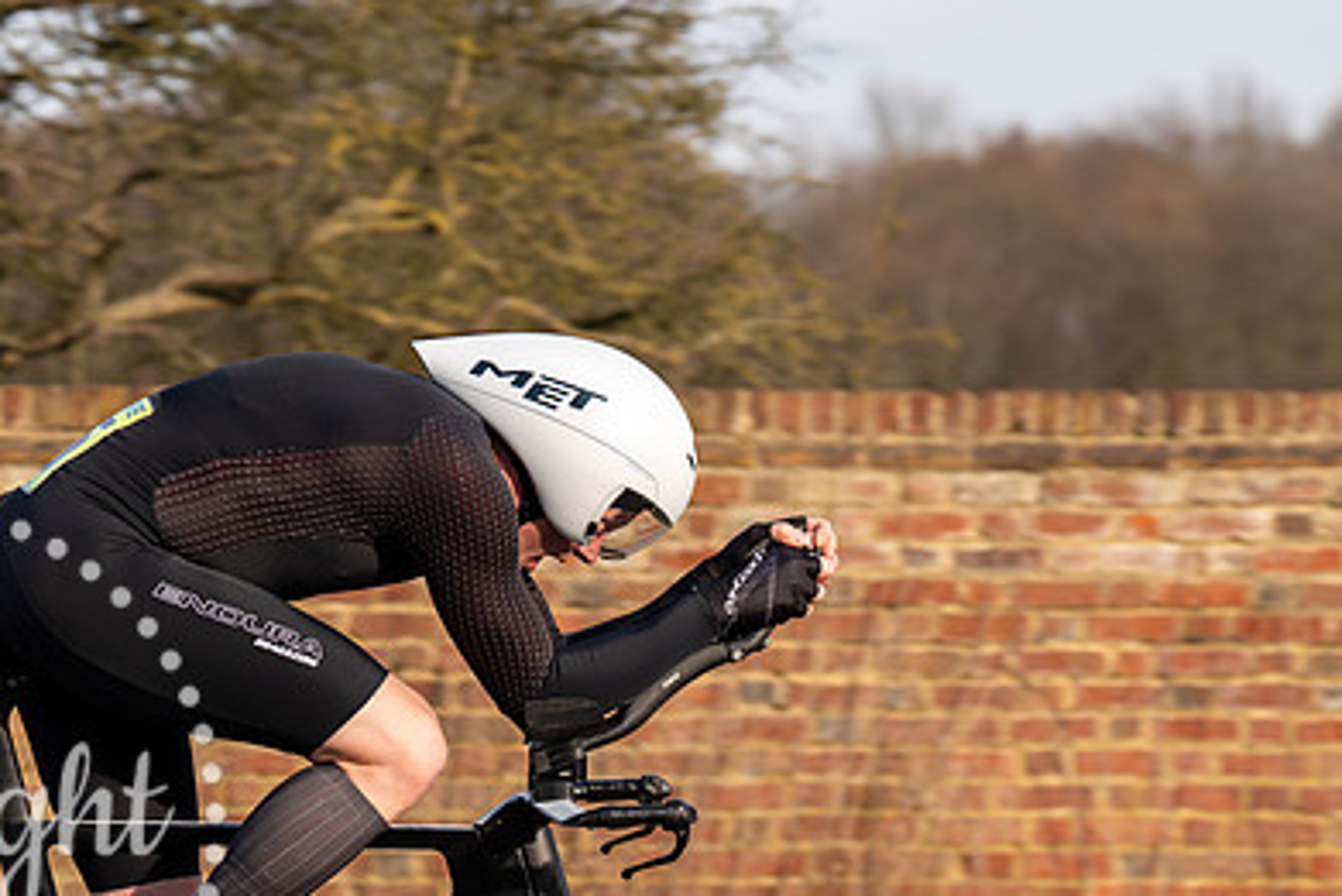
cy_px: 546
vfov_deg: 8.0
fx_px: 6414
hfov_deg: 11.9
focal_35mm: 172
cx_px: 290
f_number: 4
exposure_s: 1/800
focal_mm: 101
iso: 160
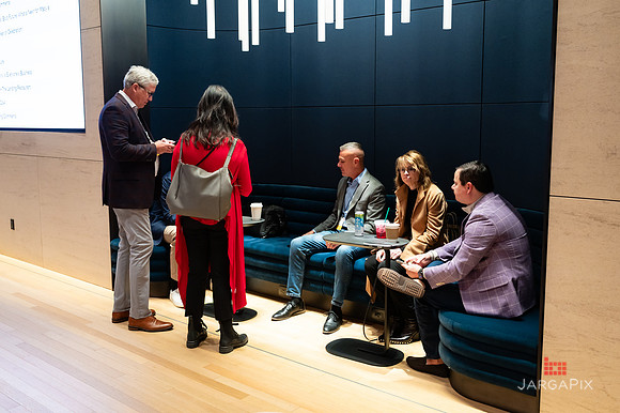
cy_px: 185
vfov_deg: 39.1
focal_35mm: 34
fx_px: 580
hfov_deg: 56.2
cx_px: 310
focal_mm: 29.5
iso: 1000
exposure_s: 1/125
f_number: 3.2
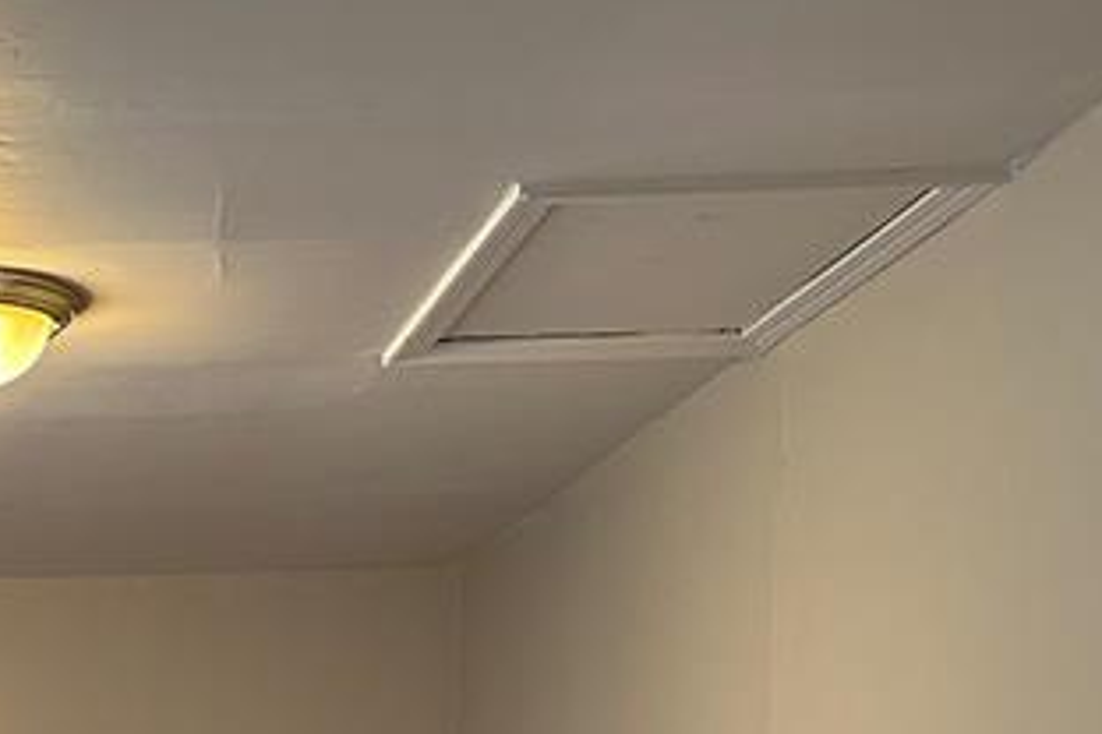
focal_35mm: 82
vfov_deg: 15.0
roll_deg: -0.5
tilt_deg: -4.9
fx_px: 2510
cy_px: 1200
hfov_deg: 23.2
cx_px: -127
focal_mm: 6.86
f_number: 1.78
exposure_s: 1/60
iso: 320
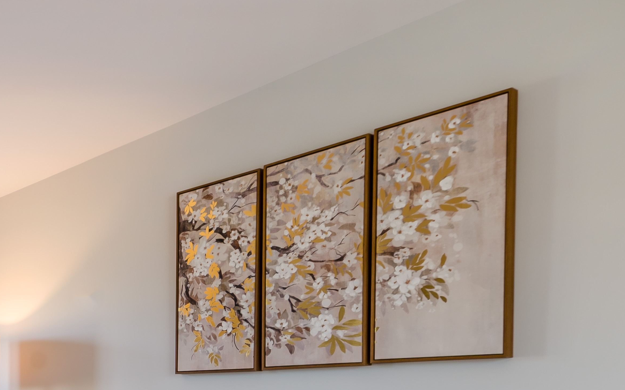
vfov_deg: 28.7
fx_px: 715
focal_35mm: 42
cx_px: -23
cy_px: 385
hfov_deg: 40.3
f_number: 8
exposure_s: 1/15
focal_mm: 16
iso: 100
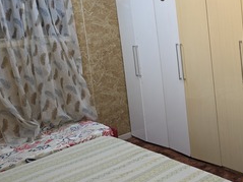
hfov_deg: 40.6
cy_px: 51
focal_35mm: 44
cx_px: 205
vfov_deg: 32.4
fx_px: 309
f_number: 1.7
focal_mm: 6.3
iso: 160
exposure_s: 1/120
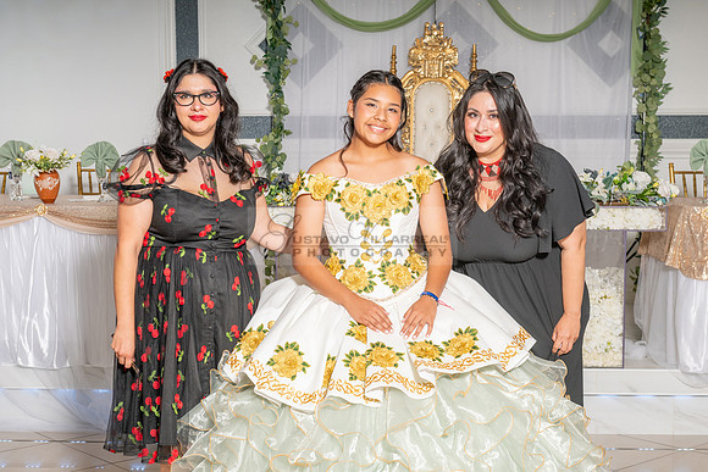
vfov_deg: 22.6
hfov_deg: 33.4
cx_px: 386
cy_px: 257
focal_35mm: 60
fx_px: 1180
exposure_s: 1/200
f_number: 6.3
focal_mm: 55
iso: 200
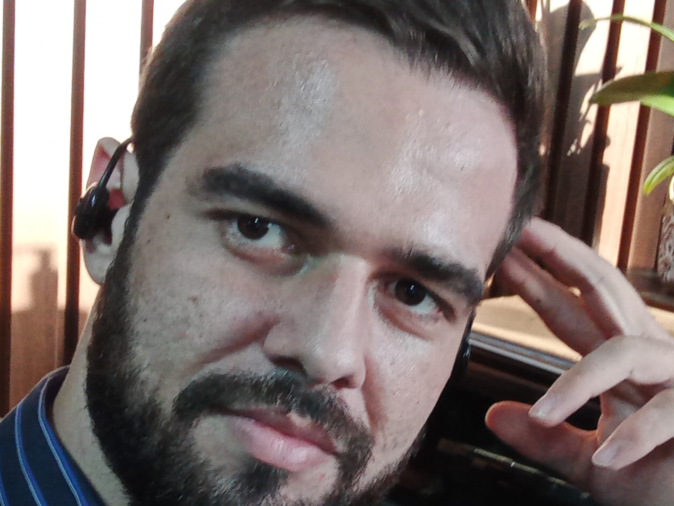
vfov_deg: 21.6
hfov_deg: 28.9
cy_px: 420
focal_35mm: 67
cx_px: 383
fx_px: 1304
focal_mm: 2.78
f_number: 2.05
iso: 235
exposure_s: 1/24
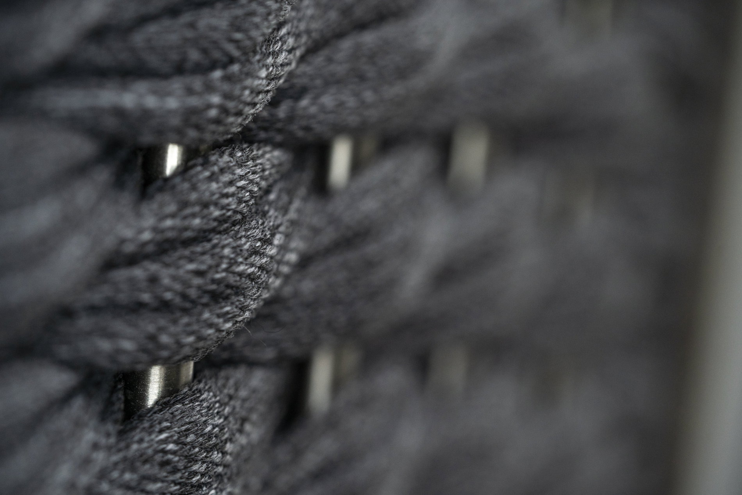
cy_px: 248
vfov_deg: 15.2
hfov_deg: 22.6
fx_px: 1855
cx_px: 371
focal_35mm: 90
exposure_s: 1/125
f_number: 4.5
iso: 1000
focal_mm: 90
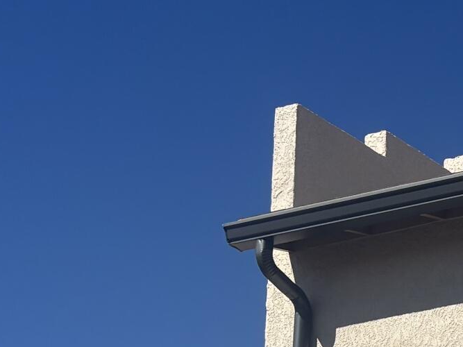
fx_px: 1565
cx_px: 954
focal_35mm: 117
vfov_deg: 11.1
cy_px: 758
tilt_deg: +6.9
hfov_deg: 13.9
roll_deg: -0.5
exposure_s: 1/5952
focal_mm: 5.96
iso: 50
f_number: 1.6
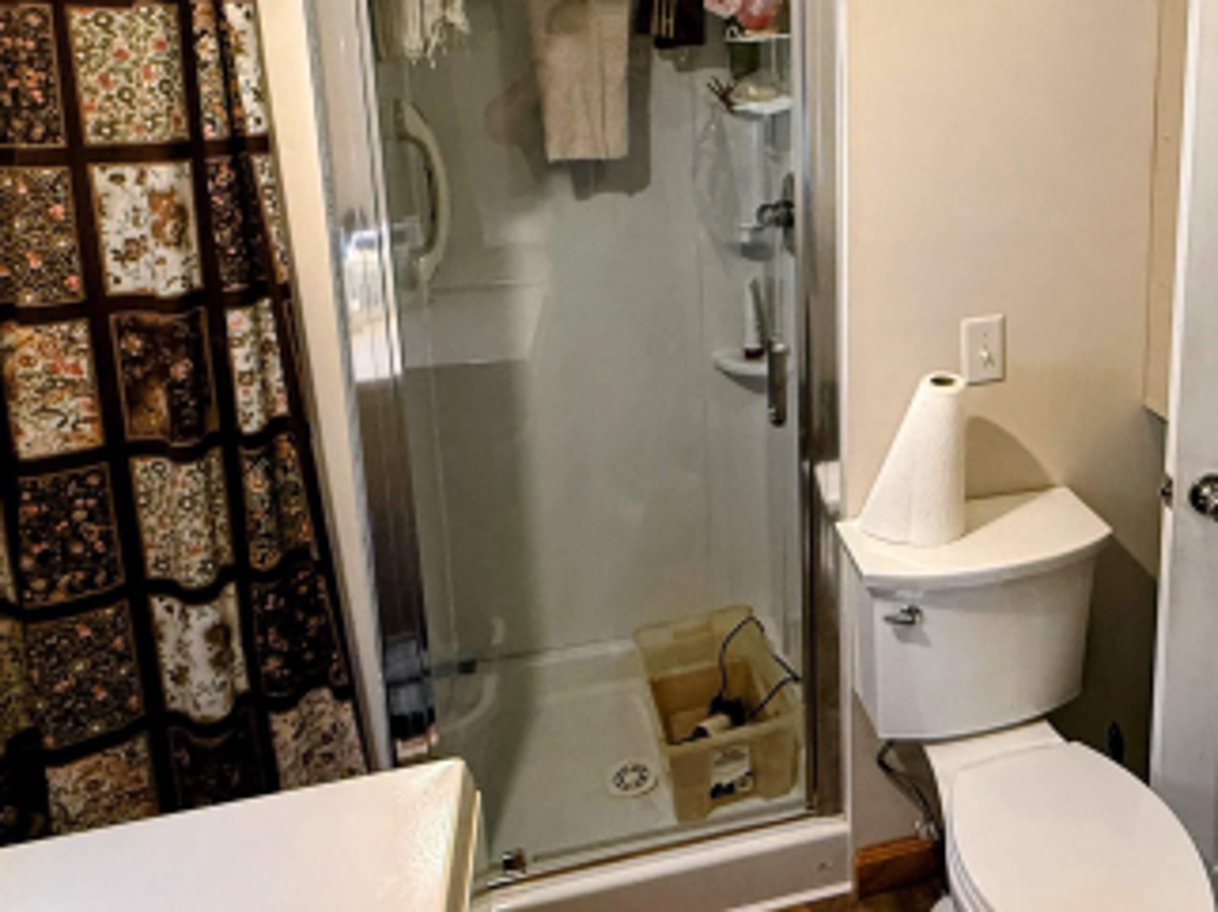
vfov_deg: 46.5
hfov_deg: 59.1
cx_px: 879
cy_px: 231
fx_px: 1020
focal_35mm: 29
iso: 320
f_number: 2.2
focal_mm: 2.22
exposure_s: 1/60
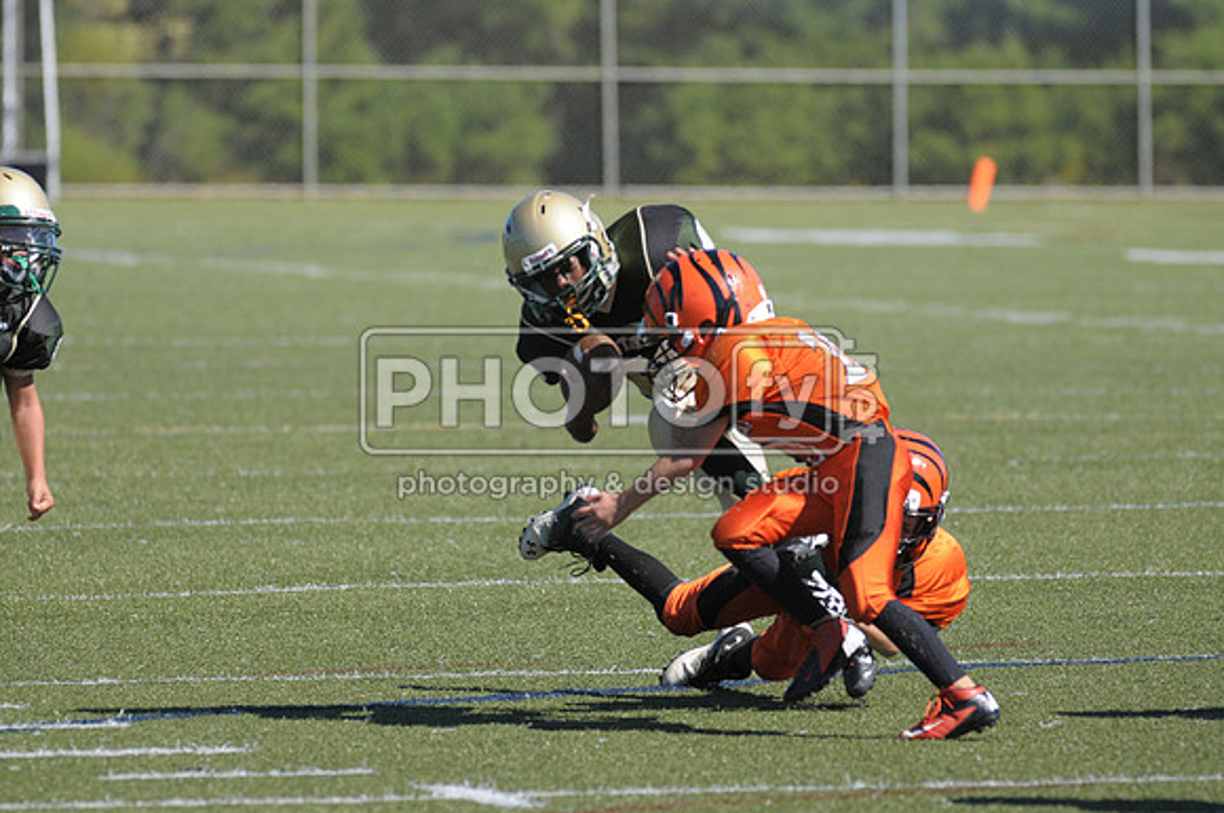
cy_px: 406
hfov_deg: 5.7
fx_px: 12223
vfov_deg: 3.8
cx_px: 612
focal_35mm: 360
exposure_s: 1/3200
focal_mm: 240
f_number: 4
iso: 640
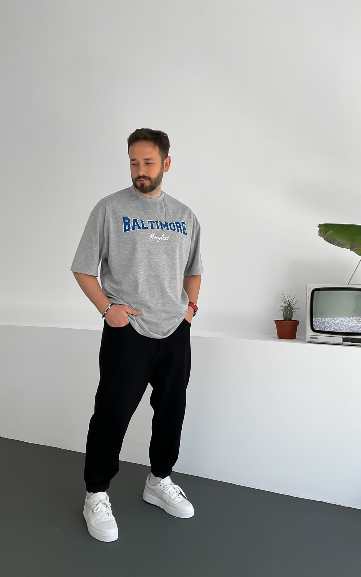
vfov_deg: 61.2
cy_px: 290
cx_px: 175
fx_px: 488
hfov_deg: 40.6
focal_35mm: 31
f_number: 1.8
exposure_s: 1/140
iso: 16
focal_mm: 3
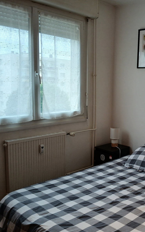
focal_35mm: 37
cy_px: 117
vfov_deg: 52.7
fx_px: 234
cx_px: 119
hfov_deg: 33.3
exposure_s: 1/50
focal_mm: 3.98
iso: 64
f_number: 1.8
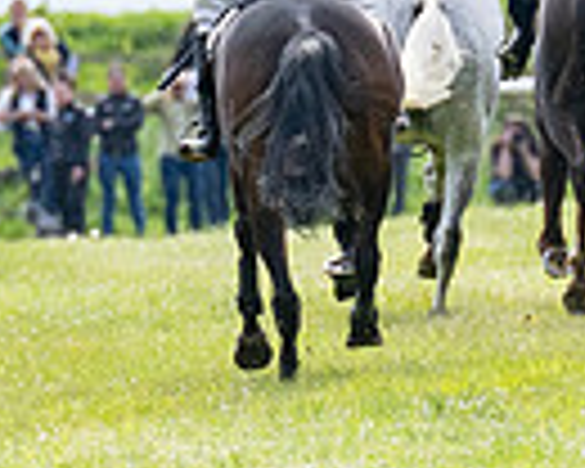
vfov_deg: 0.8
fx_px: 35528
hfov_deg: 0.9
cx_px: 1023
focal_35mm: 2052
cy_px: -40
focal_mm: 280
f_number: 5.6
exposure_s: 1/2000
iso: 400
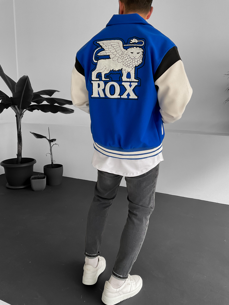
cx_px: 114
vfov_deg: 61.7
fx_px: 256
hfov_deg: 48.2
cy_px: 152
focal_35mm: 29
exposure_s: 1/70
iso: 64
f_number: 1.8
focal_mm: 3
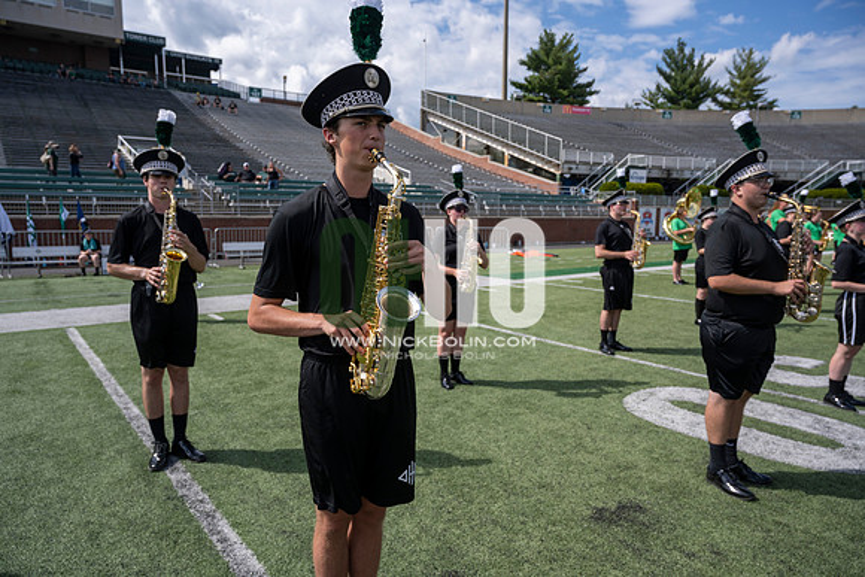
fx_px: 577
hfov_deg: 73.7
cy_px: 288
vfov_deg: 53.2
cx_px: 432
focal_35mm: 24
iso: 200
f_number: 5
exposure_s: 1/1600
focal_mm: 24
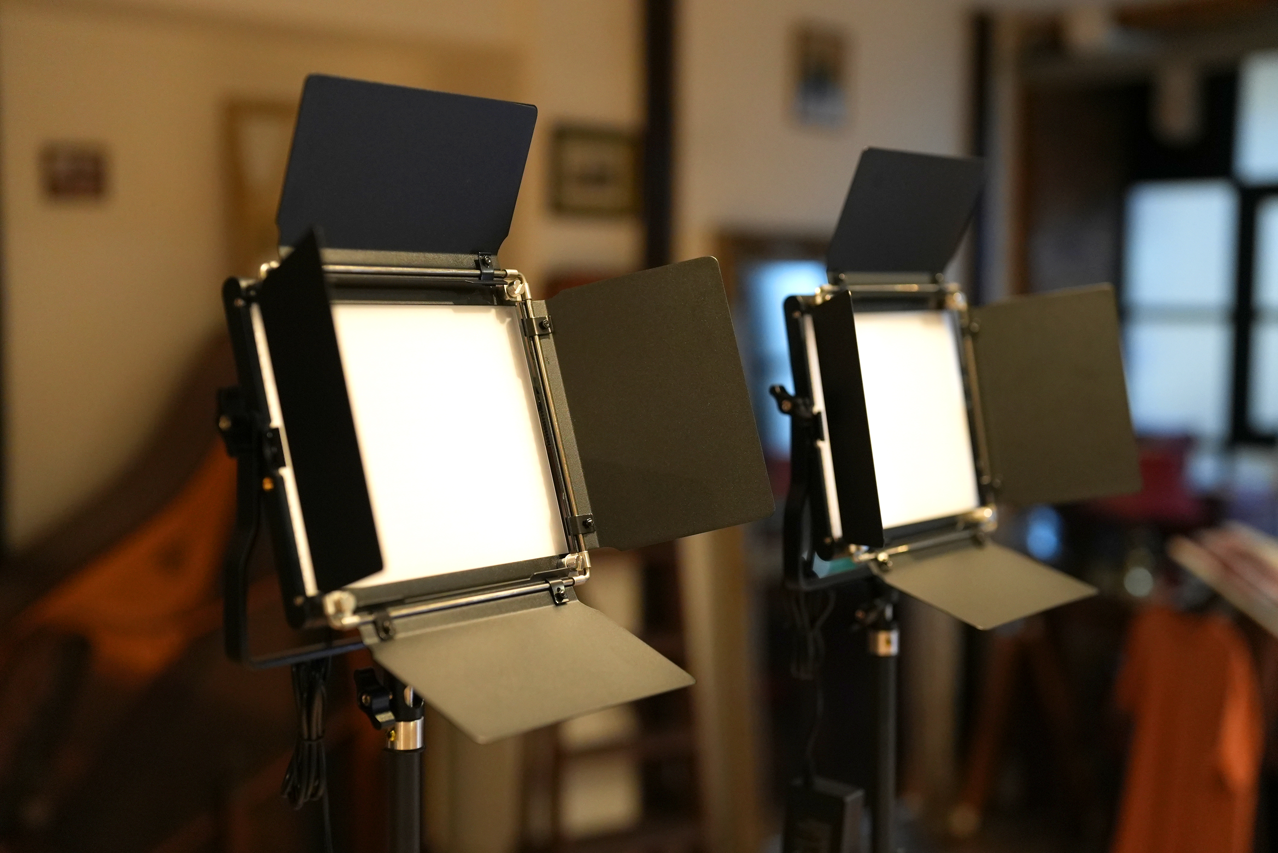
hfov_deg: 39.6
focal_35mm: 50
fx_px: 1776
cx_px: 639
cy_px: 426
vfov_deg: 27.0
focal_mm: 50
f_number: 2
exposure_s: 1/200
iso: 4000
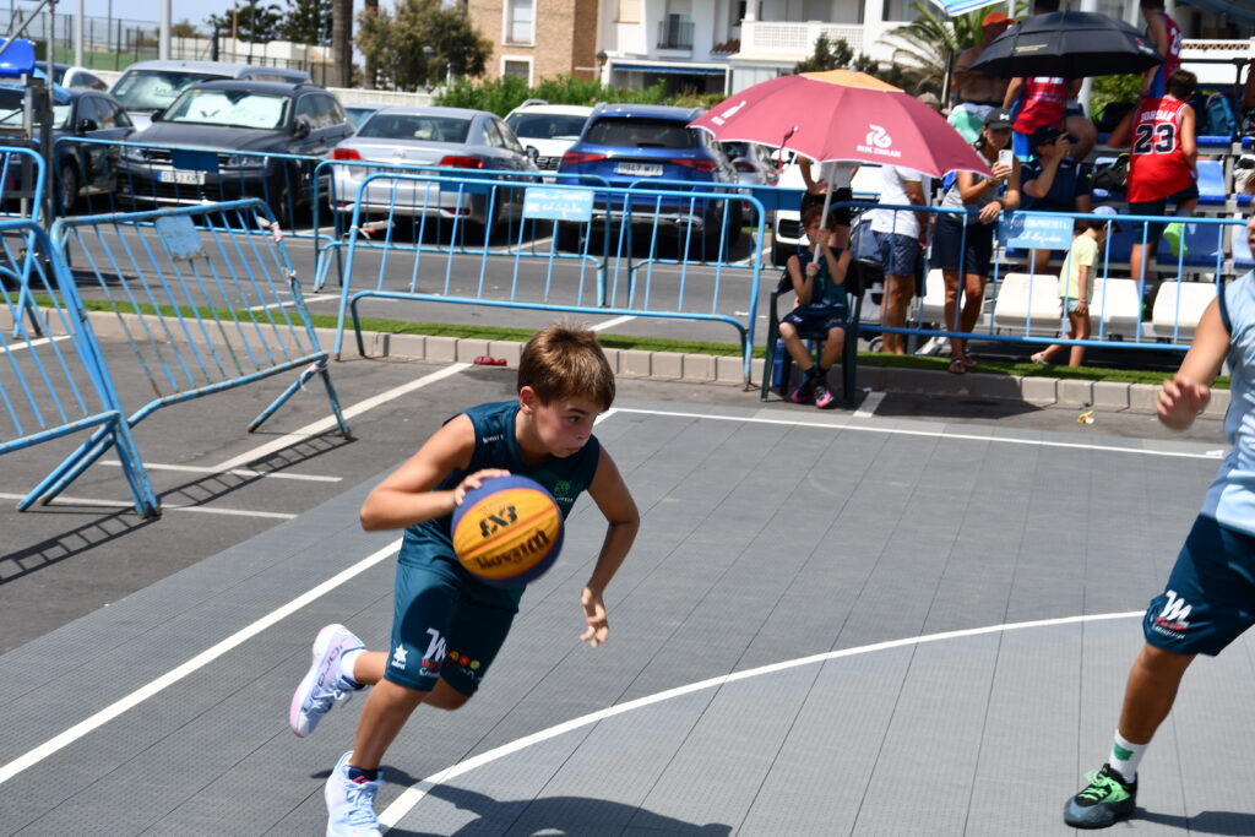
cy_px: 418
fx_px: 2719
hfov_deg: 26.0
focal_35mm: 78
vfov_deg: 17.5
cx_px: 628
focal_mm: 52
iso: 100
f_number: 9
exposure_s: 1/320
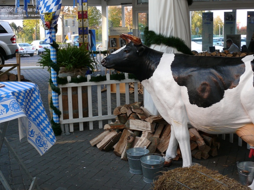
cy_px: 81
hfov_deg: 42.1
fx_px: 330
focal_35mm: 45
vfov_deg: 32.1
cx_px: 122
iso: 100
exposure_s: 1/100
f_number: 2.8
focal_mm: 7.8
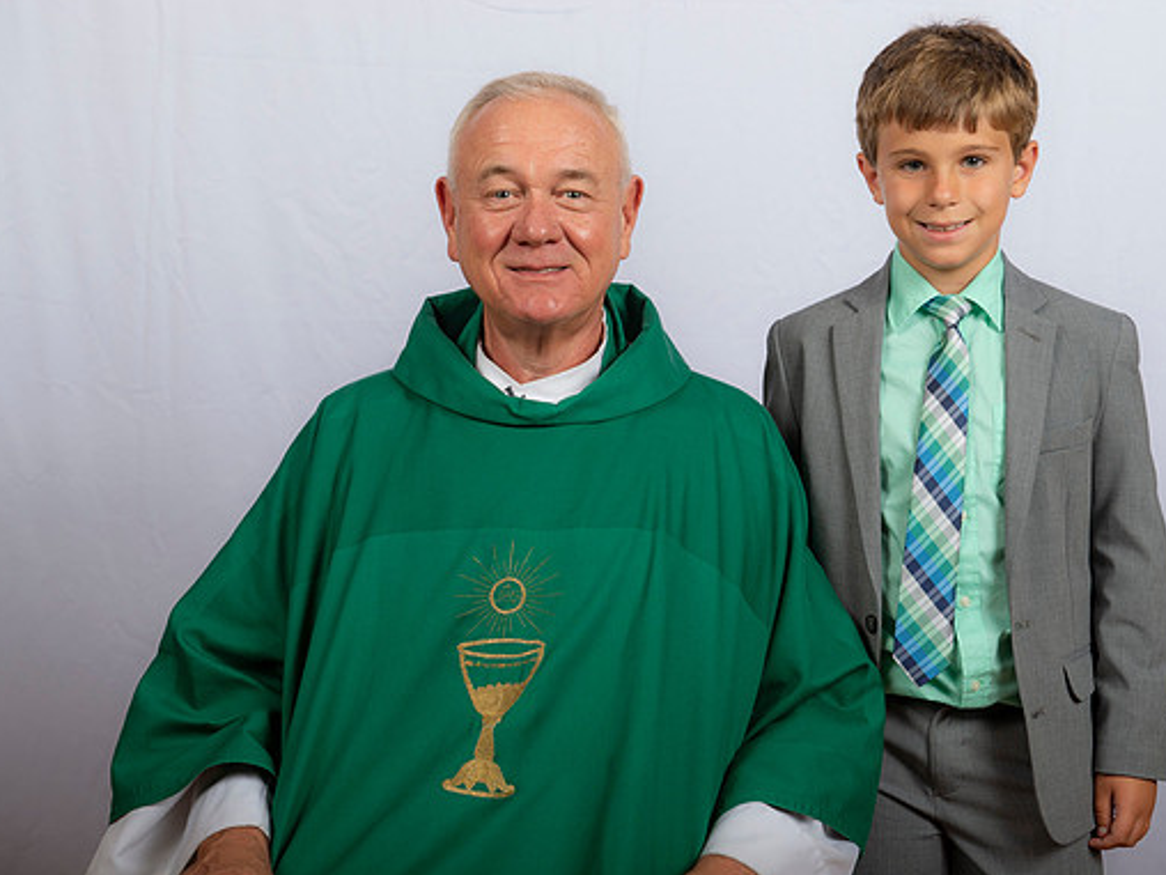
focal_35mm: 68
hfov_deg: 28.5
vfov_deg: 21.6
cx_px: 633
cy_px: 439
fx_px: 2291
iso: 320
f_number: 8
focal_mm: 62
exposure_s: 1/200
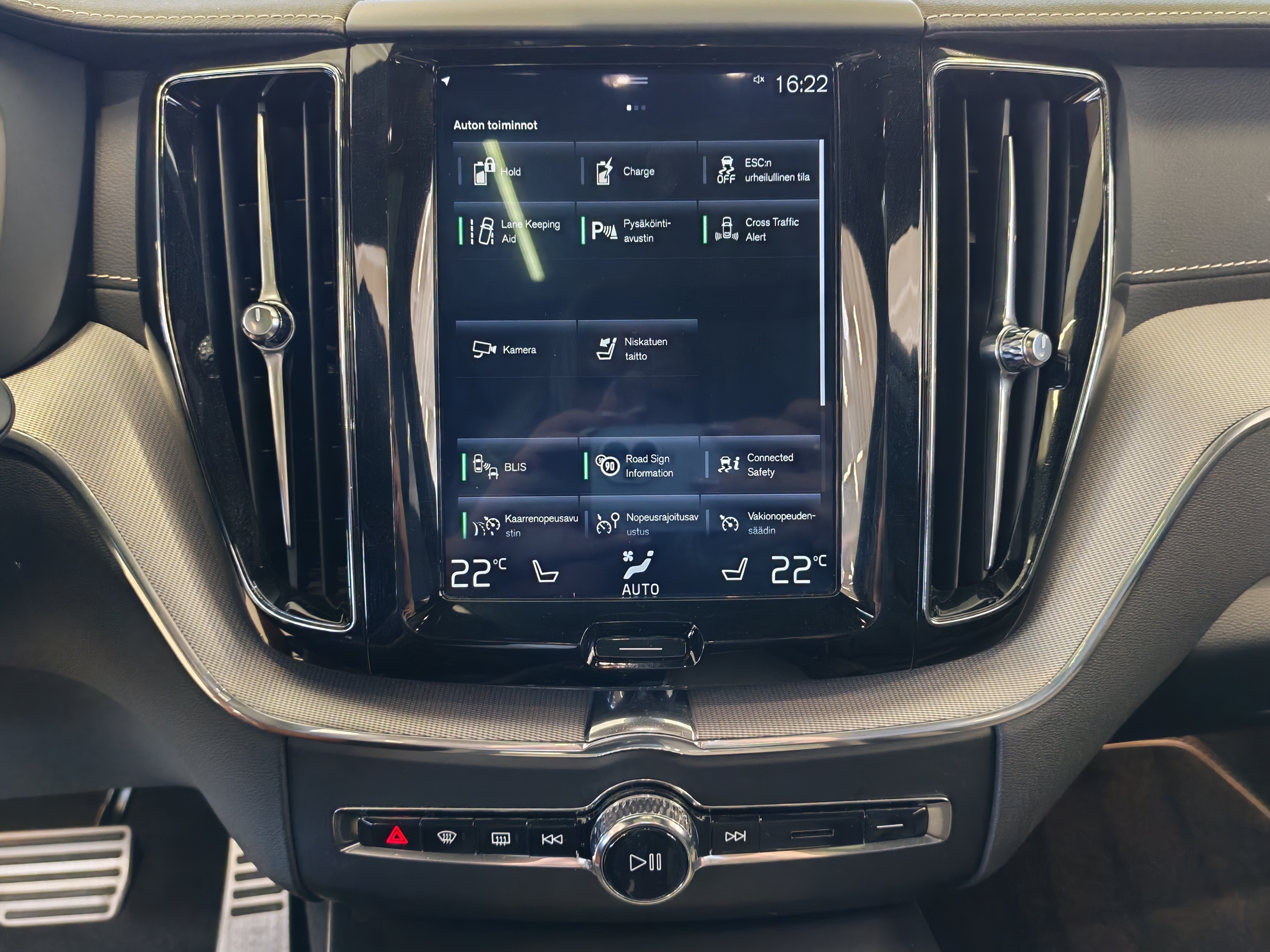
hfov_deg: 55.4
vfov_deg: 42.9
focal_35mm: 33
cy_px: 476
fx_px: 1211
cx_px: 635
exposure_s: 1/50
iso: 1772
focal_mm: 6.12
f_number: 1.9
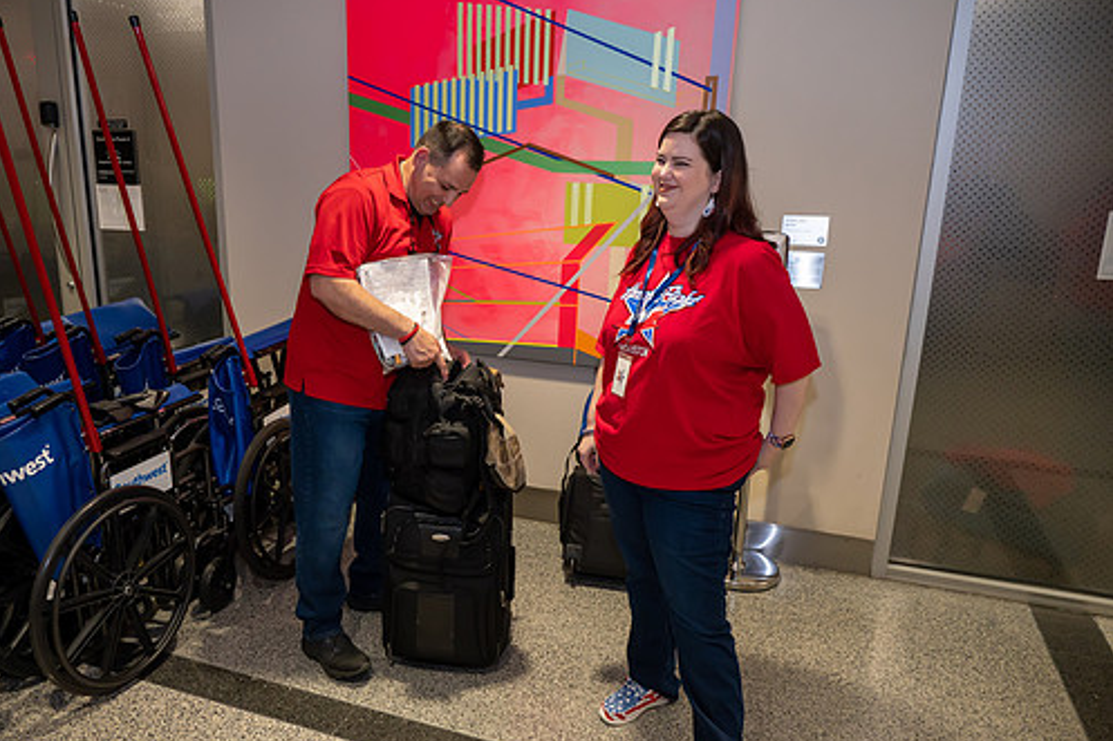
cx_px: 466
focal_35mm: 28
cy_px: 398
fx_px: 865
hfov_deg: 65.1
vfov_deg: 46.3
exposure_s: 1/160
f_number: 5
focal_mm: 24
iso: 3200
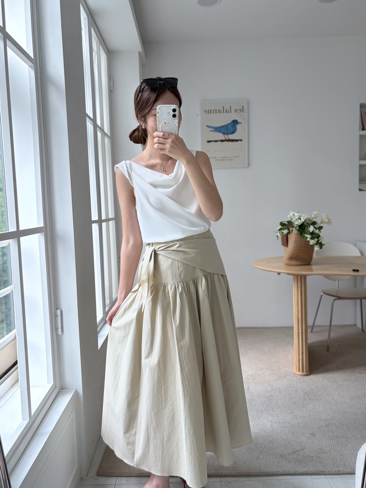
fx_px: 367
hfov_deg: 53.1
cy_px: 244
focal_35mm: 26
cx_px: 183
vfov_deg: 67.3
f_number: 1.6
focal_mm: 5.96
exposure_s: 1/120
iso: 64
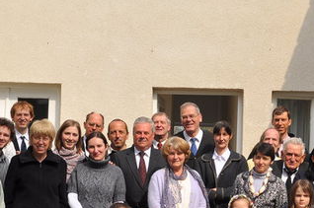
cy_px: 157
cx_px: 174
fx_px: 853
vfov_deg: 13.9
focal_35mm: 98
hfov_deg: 20.8
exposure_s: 1/320
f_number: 9
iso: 200
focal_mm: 26
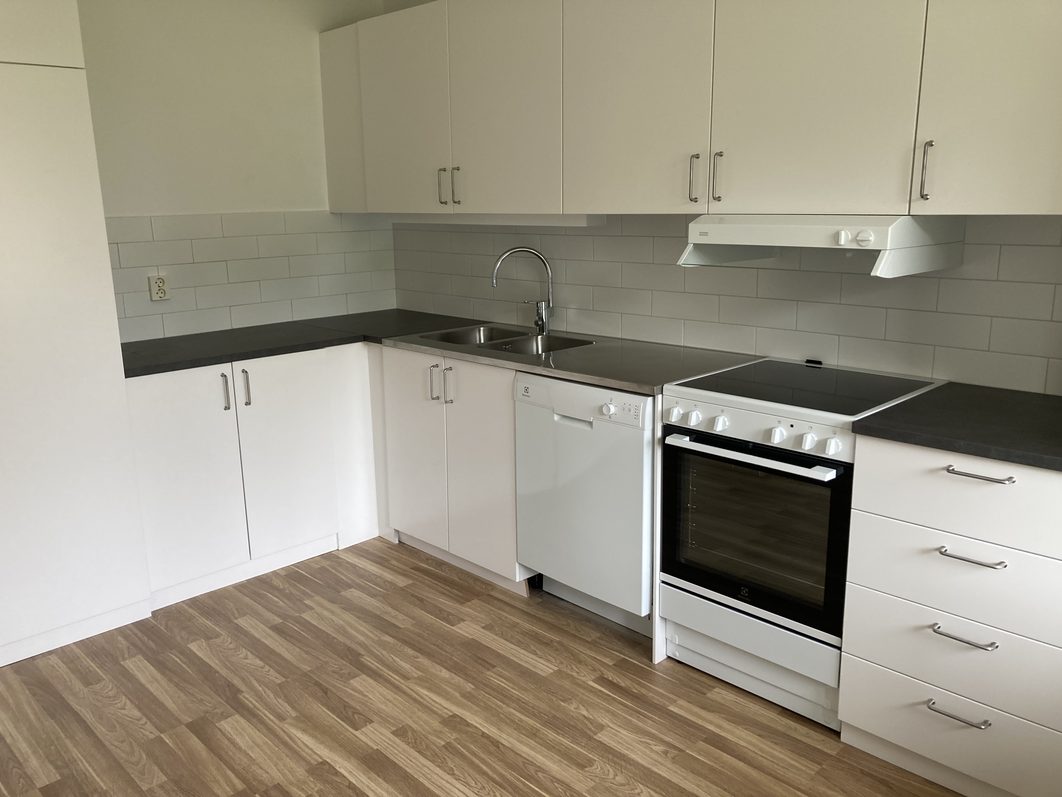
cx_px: 531
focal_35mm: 28
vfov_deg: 49.7
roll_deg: +0.7
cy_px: 398
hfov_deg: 63.4
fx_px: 859
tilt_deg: -12.7
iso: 80
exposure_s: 1/116
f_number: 1.8
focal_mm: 3.99
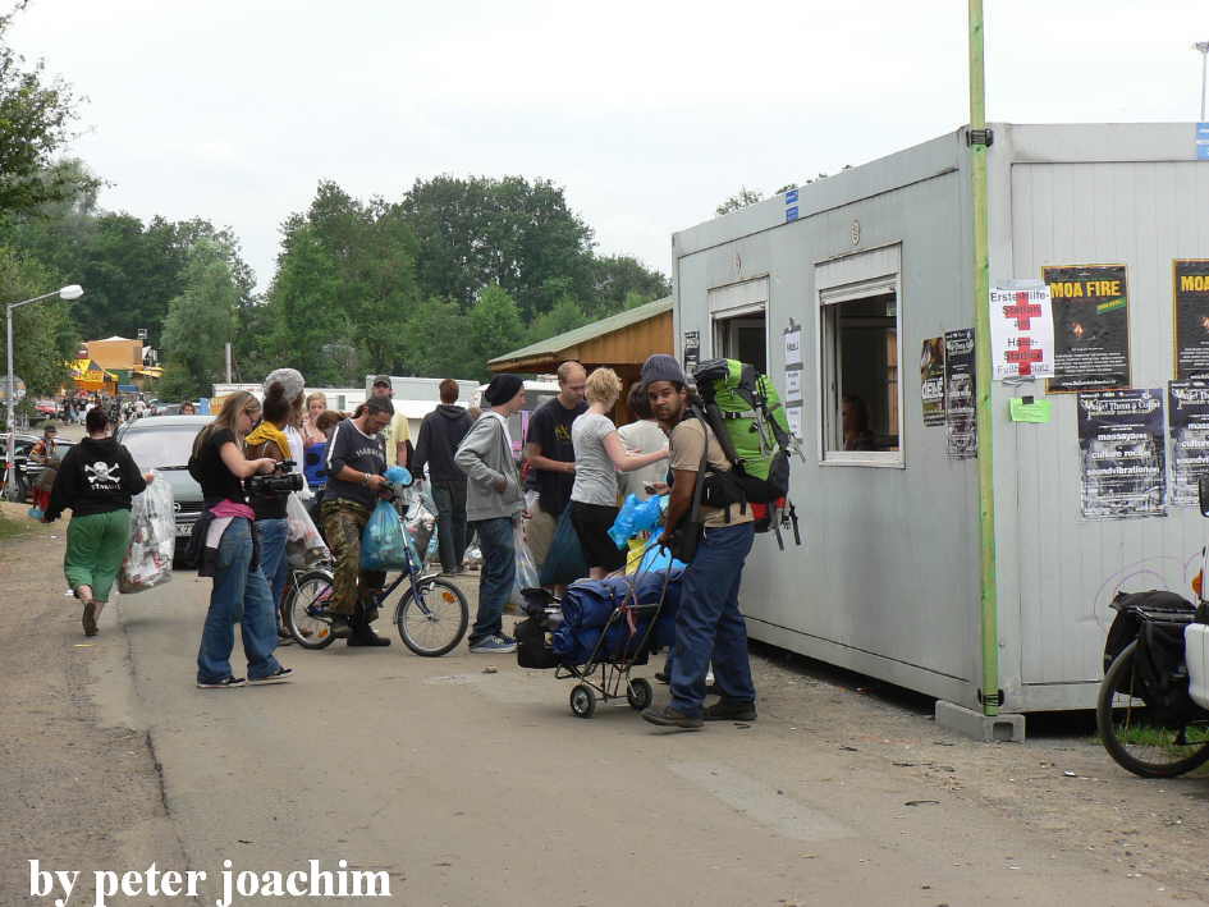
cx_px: 604
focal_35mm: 68
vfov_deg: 21.6
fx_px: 2375
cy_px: 454
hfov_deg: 28.6
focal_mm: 11.6
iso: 64
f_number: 4
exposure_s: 1/250
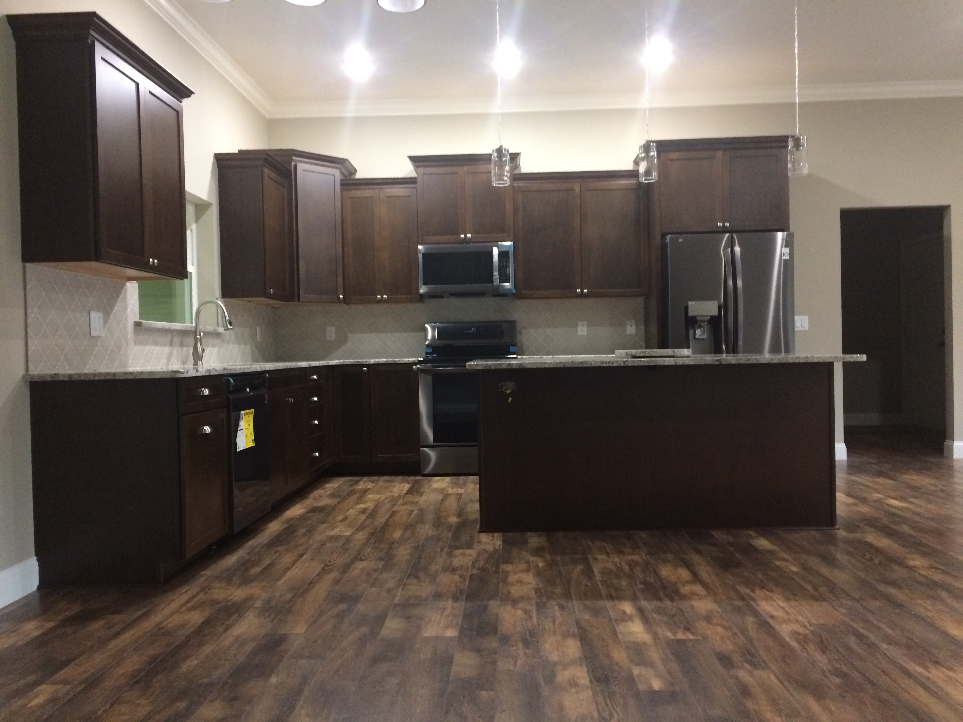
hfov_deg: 61.7
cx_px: 482
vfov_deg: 48.2
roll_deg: +1.7
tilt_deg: -1.5
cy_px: 361
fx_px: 807
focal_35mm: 29
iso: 200
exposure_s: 1/30
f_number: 2.2
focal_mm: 4.15
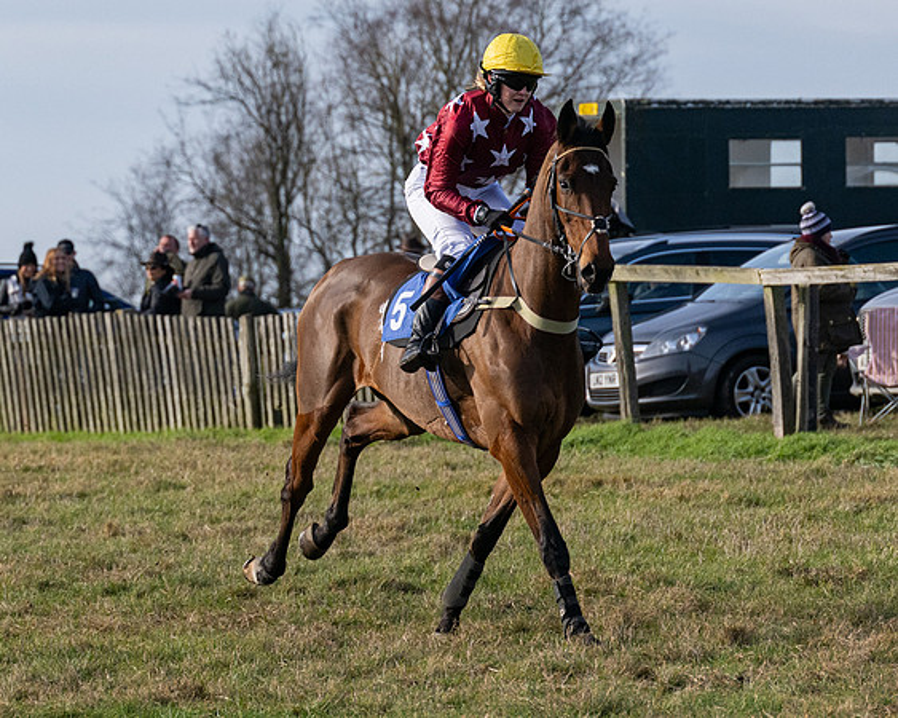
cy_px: 286
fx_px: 7694
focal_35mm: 290
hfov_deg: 6.7
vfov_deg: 5.3
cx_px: 587
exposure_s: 1/3200
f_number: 5
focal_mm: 125
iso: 400
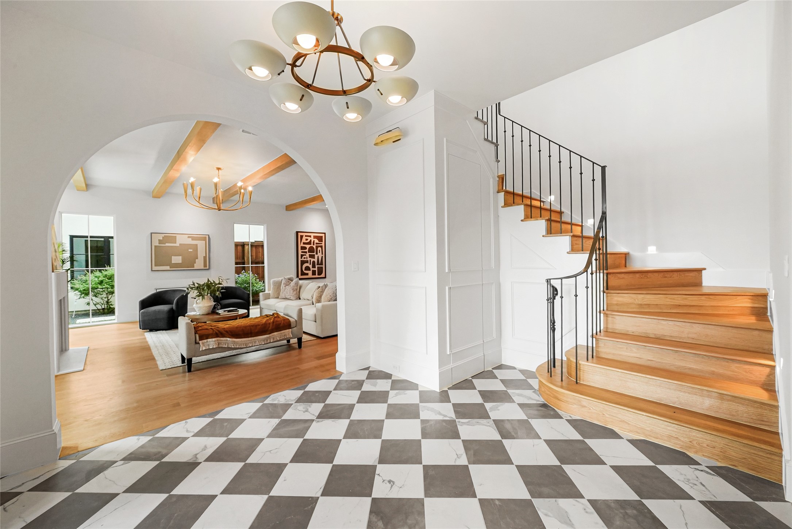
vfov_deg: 81.3
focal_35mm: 14
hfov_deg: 104.2
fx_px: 308
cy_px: 264
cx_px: 396
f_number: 8
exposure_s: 1/25
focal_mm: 14
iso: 1600
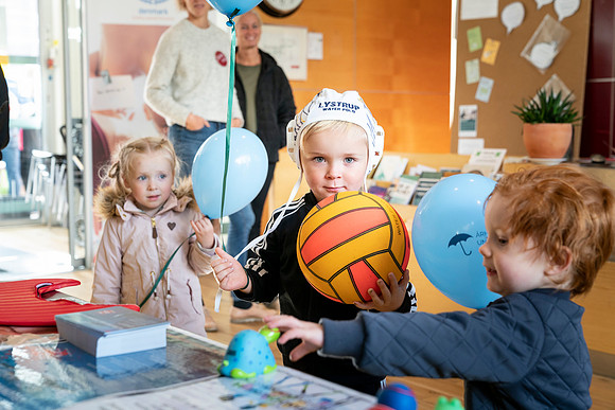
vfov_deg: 26.5
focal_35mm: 51
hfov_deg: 38.9
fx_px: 871
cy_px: 205
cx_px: 308
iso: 2000
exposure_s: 1/125
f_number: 4.5
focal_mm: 51
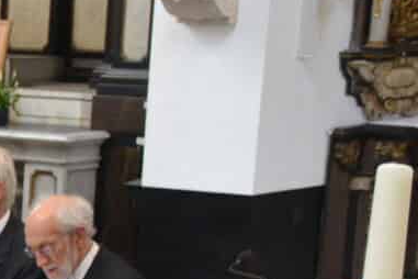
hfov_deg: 8.4
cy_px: 568
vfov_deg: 5.9
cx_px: -547
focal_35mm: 227
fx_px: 2636
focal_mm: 30
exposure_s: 1/100
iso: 800
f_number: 4
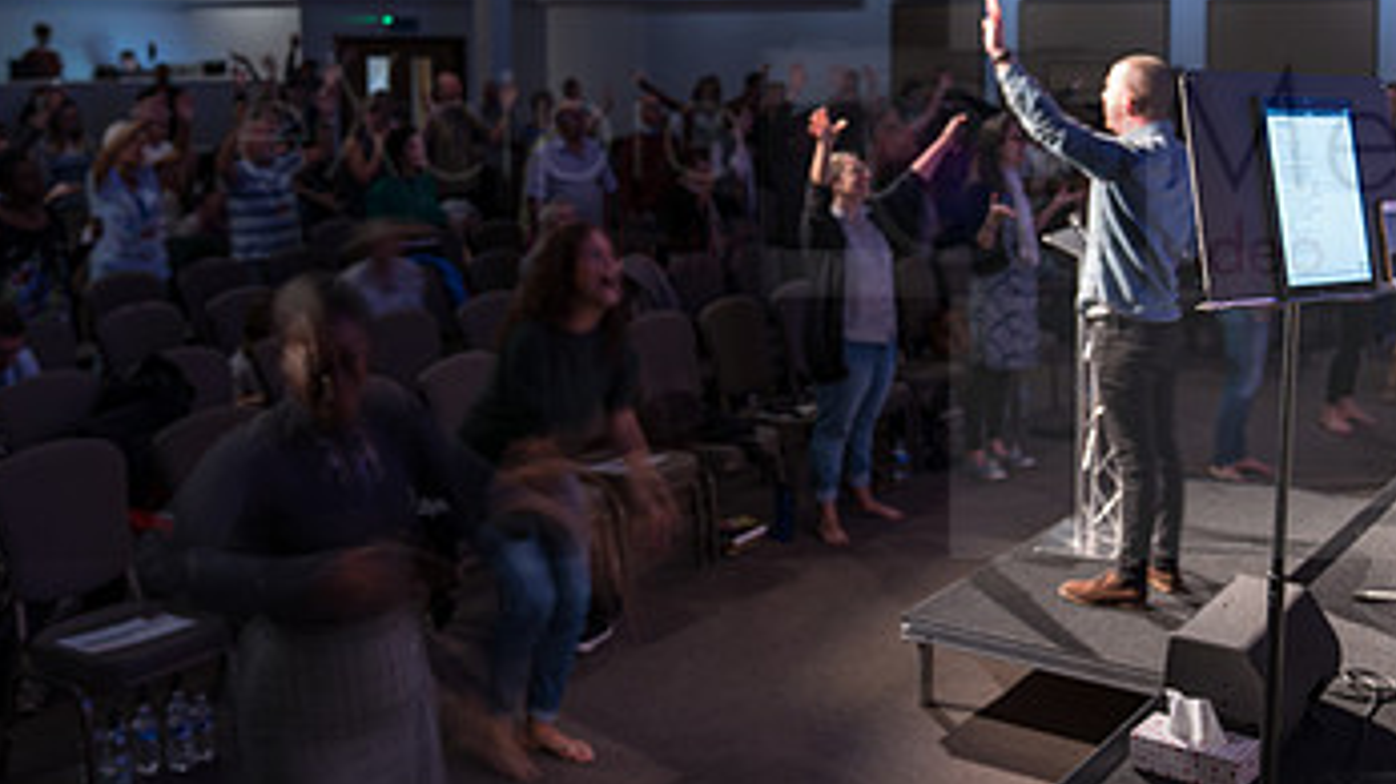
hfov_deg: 47.4
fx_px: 1554
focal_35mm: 42
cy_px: 167
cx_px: 953
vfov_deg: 27.8
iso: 125
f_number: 2.8
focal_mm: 24
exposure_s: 1/4
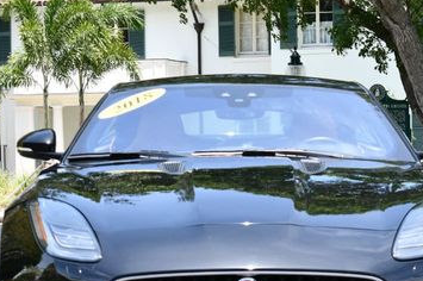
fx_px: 1737
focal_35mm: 148
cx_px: 214
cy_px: 227
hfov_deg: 13.9
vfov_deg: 9.2
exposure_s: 1/250
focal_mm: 55
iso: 200
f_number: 7.1
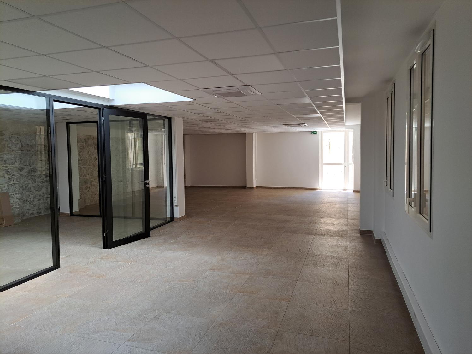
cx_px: 236
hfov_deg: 71.6
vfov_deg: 56.8
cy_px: 177
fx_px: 327
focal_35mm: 24
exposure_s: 1/120
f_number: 1.8
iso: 50
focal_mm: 5.23
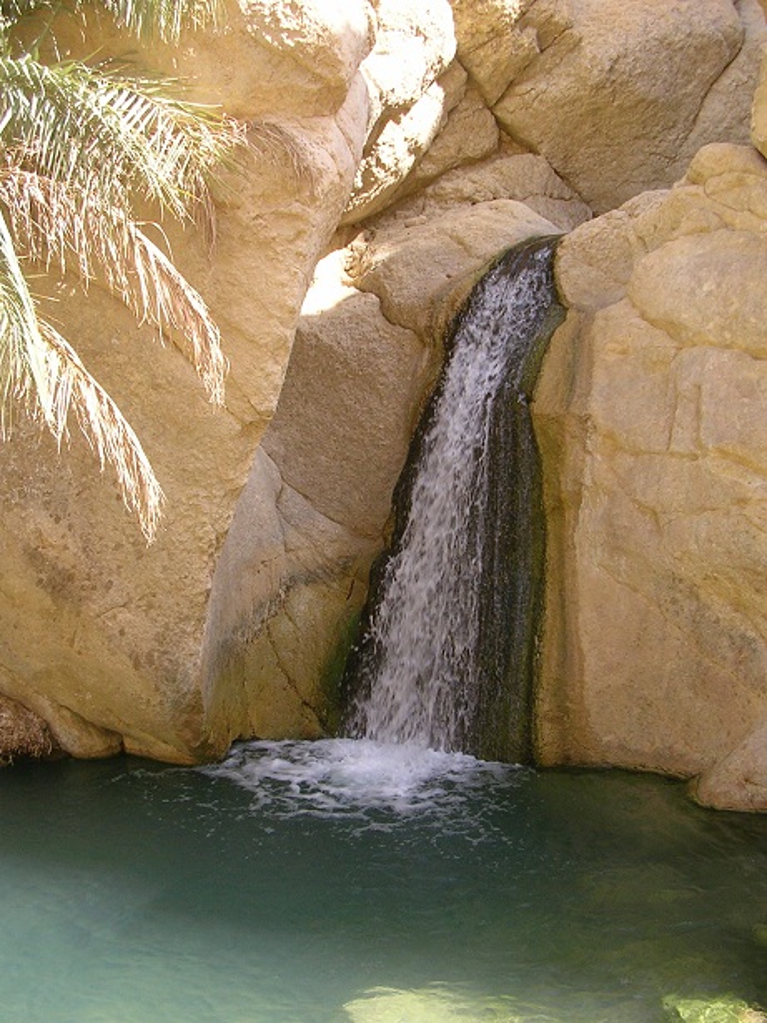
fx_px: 1123
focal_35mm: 38
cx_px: 384
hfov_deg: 37.7
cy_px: 512
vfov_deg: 49.0
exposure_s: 1/218
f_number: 2.8
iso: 50
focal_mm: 5.8
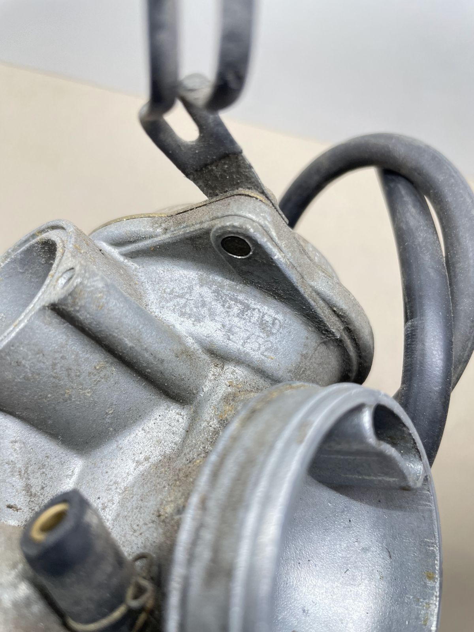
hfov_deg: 53.1
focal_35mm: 26
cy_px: 316
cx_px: 237
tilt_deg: -78.7
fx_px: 475
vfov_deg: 67.3
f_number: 1.6
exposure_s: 1/100
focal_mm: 4.2
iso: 100
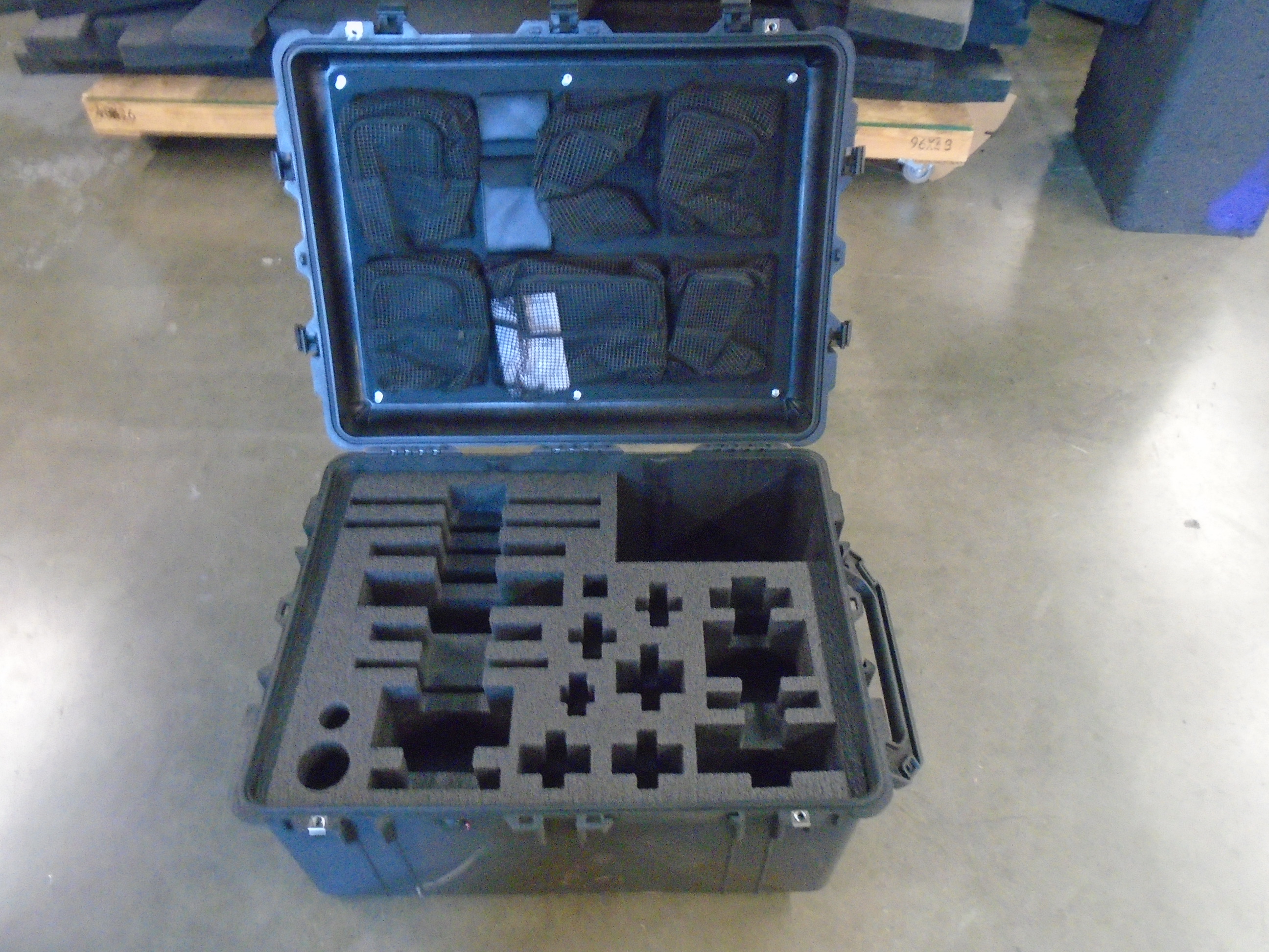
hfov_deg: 67.3
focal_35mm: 26
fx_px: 953
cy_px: 476
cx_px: 634
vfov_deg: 53.1
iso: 800
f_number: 3.2
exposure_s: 1/13
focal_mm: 4.6
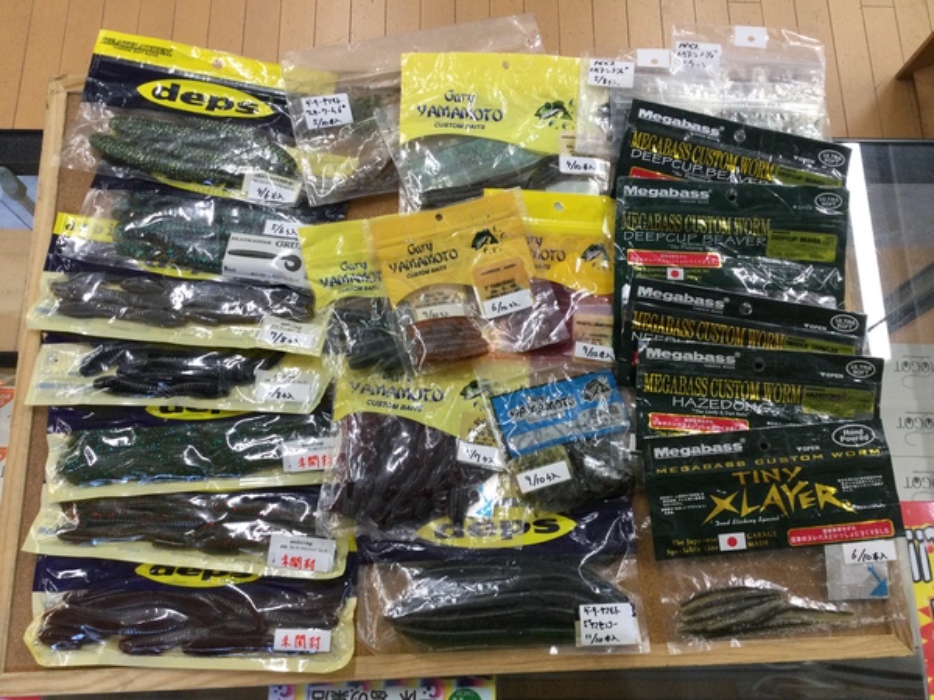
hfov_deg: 58.4
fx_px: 836
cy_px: 350
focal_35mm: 31
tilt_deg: -73.6
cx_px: 467
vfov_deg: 45.4
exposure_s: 1/30
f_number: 2.4
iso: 32
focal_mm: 3.3
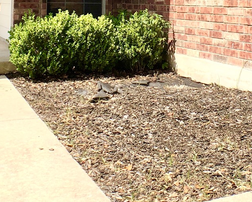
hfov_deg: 21.5
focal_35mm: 89
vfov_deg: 16.8
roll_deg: -0.6
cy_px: -6
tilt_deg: +3.2
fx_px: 664
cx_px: 152
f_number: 1.8
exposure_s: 1/1215
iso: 20
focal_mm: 4
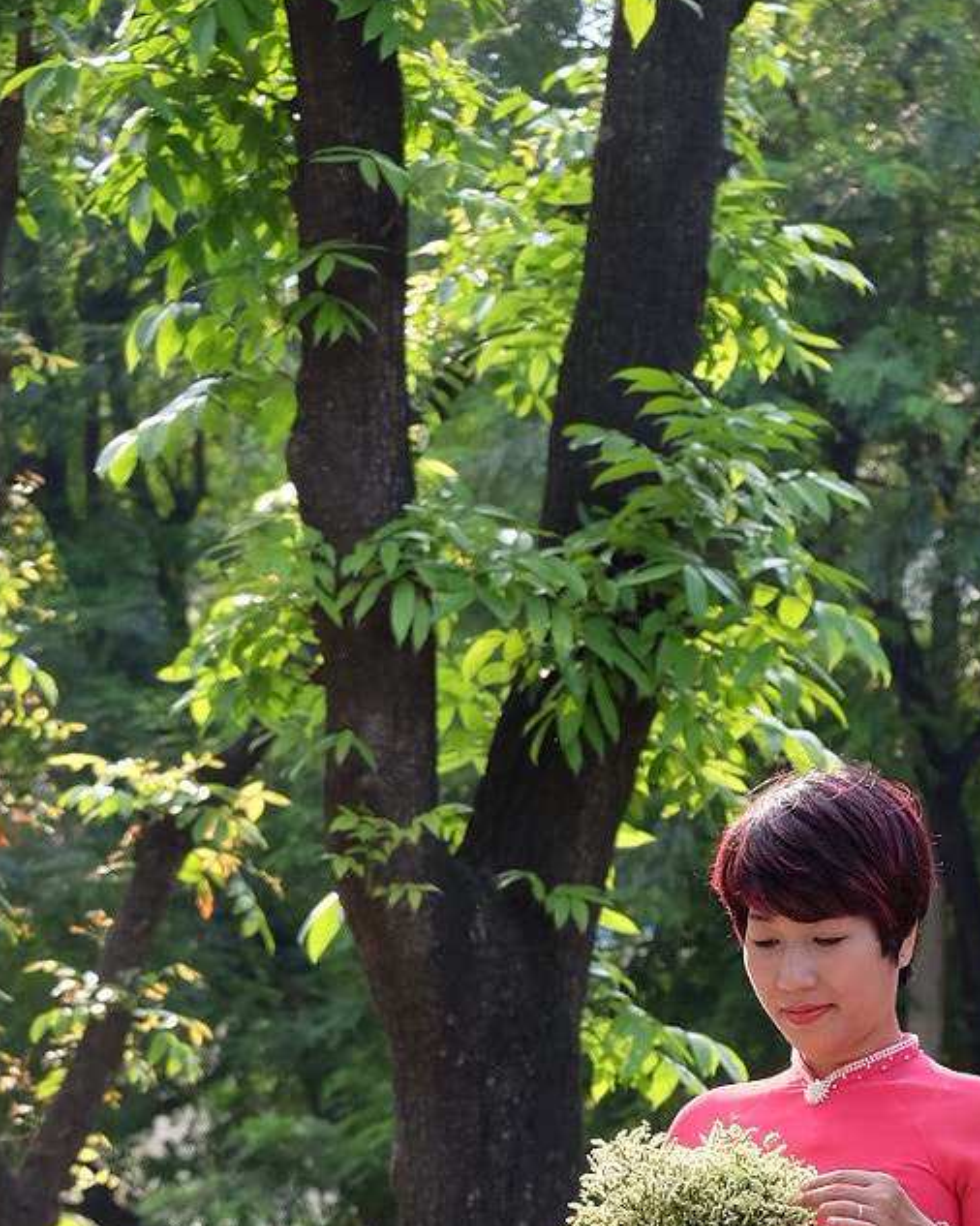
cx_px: 828
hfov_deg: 8.7
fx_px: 6457
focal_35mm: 178
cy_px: 1311
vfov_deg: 10.7
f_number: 4.5
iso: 400
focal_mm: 50
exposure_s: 1/240
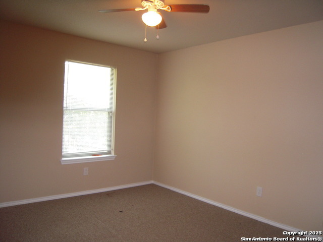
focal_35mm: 28
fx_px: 261
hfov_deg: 63.4
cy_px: 121
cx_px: 162
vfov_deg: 49.7
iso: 250
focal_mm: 5
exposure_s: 1/40
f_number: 2.7
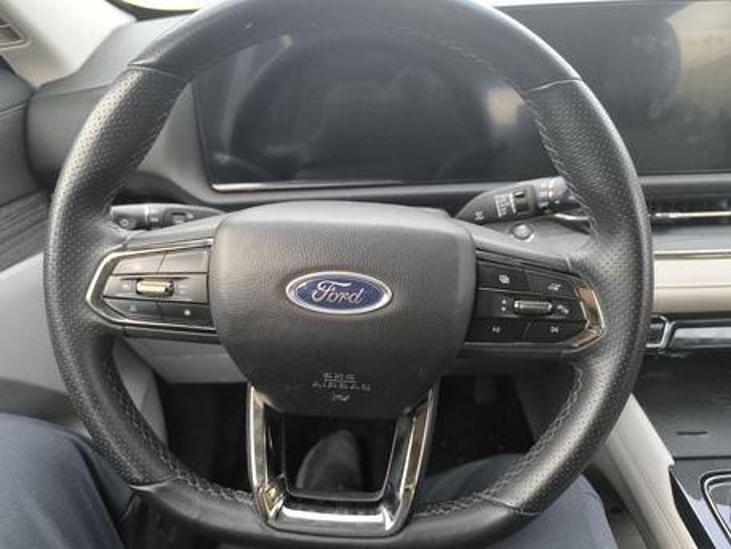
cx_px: 366
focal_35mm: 23
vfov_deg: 58.9
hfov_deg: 73.9
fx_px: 486
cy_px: 274
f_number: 1.65
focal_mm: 6.14
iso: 800
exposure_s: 1/120
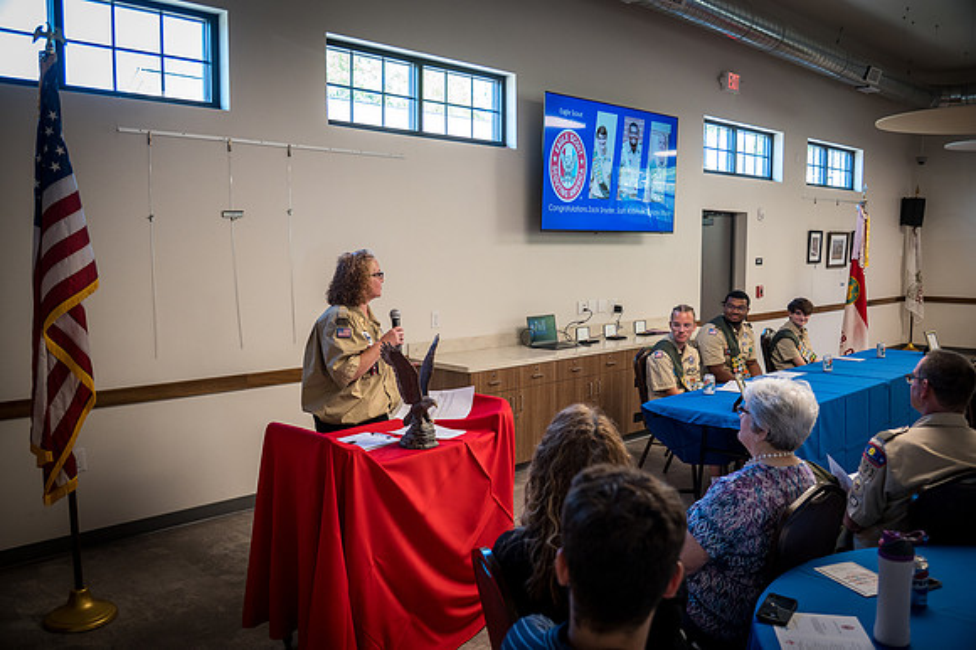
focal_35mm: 30
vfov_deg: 43.6
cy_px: 325
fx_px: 813
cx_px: 488
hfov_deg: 62.0
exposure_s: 1/125
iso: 1100
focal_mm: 30
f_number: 4
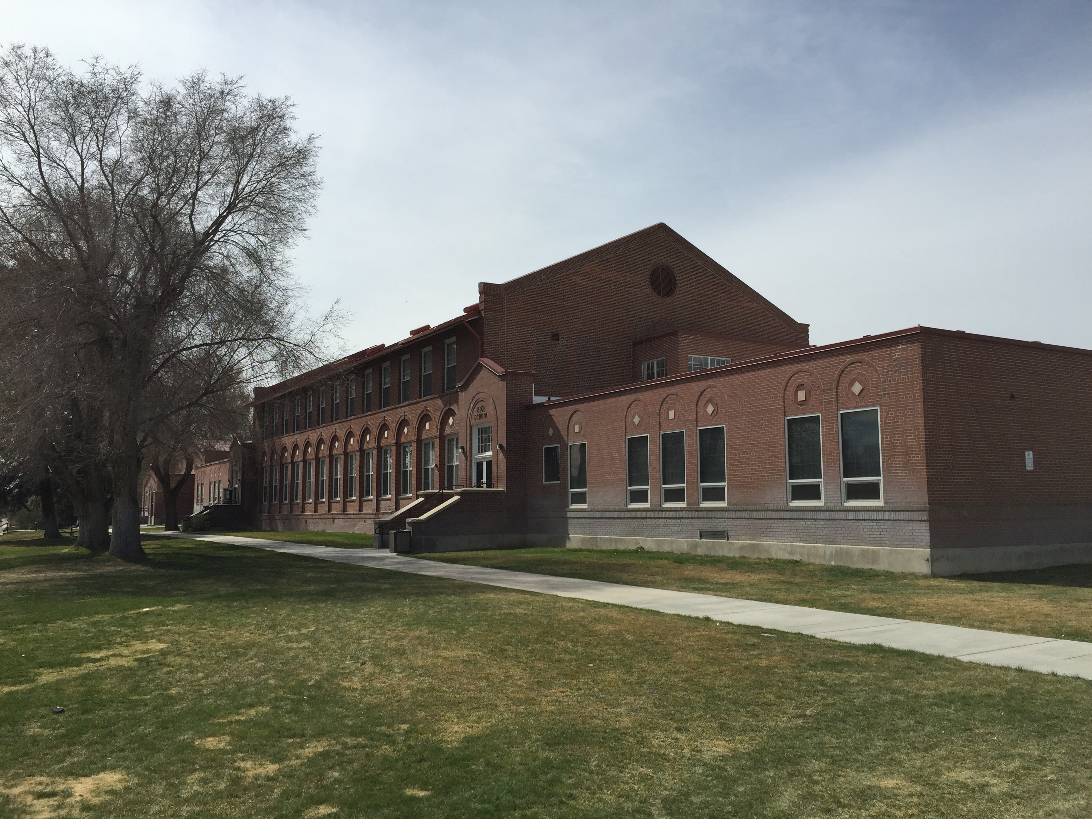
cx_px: 546
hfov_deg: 61.7
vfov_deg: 48.2
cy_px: 410
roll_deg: -1.3
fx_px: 915
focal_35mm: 29
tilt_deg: +6.9
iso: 32
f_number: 2.2
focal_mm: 4.15
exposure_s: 1/3968
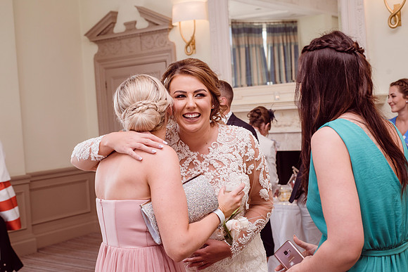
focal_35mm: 50
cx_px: 204
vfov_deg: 27.0
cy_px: 136
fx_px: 567
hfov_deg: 39.6
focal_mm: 50
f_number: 5.6
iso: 400
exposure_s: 1/100
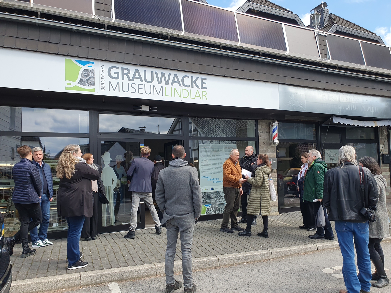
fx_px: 294
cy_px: 146
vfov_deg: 53.1
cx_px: 196
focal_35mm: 26
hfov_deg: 67.3
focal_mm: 4.32
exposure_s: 1/758
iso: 50
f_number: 2.4
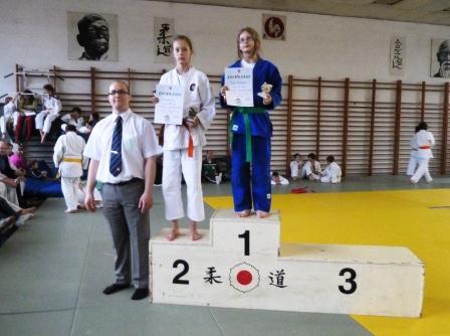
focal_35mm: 25
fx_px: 324
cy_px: 168
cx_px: 225
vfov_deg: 54.7
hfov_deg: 69.5
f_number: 3.3
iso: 800
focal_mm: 4.1
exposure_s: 1/30
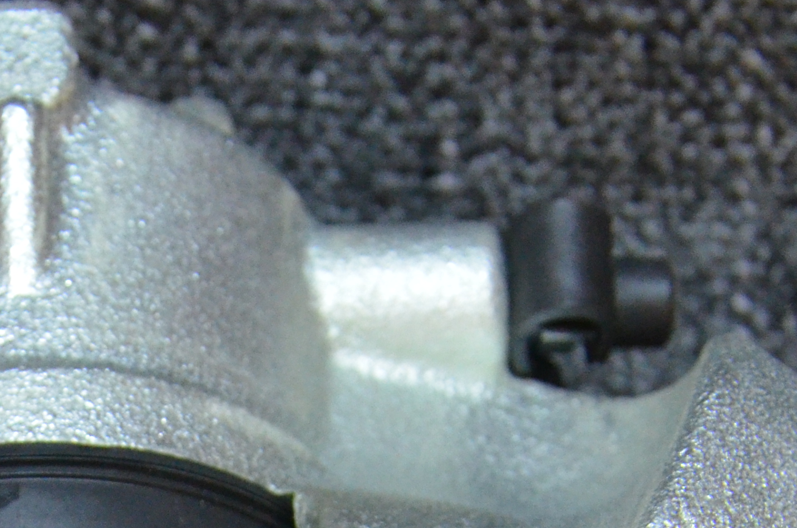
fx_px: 3992
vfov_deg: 7.4
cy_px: 811
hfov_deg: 11.3
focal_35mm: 181
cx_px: 35
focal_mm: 35
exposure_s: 1/200
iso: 2500
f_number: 7.1
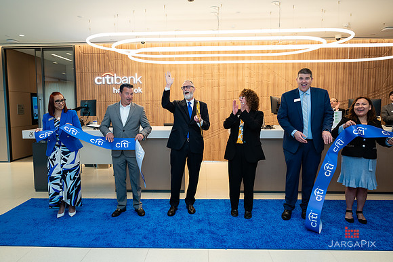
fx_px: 280
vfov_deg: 50.1
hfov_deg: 70.2
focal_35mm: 26
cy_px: 129
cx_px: 189
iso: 500
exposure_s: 1/200
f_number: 3.5
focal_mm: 24
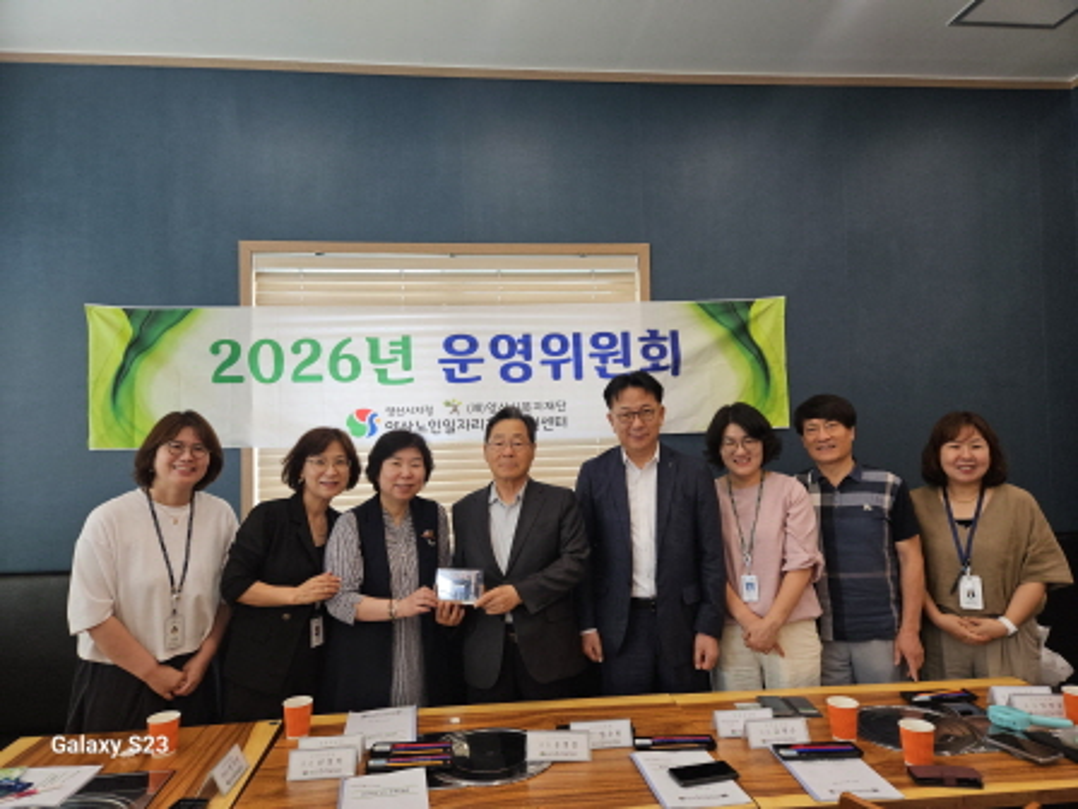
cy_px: 404
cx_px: 539
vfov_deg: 58.9
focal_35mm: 23
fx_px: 716
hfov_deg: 73.9
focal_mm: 5.4
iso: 160
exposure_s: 1/207
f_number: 1.8
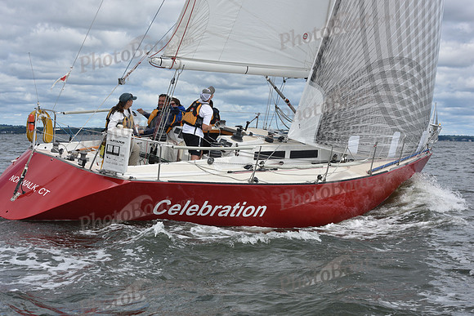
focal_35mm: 70
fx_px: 922
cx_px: 237
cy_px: 158
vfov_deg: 19.5
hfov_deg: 28.8
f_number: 9
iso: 250
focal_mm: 70
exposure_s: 1/800
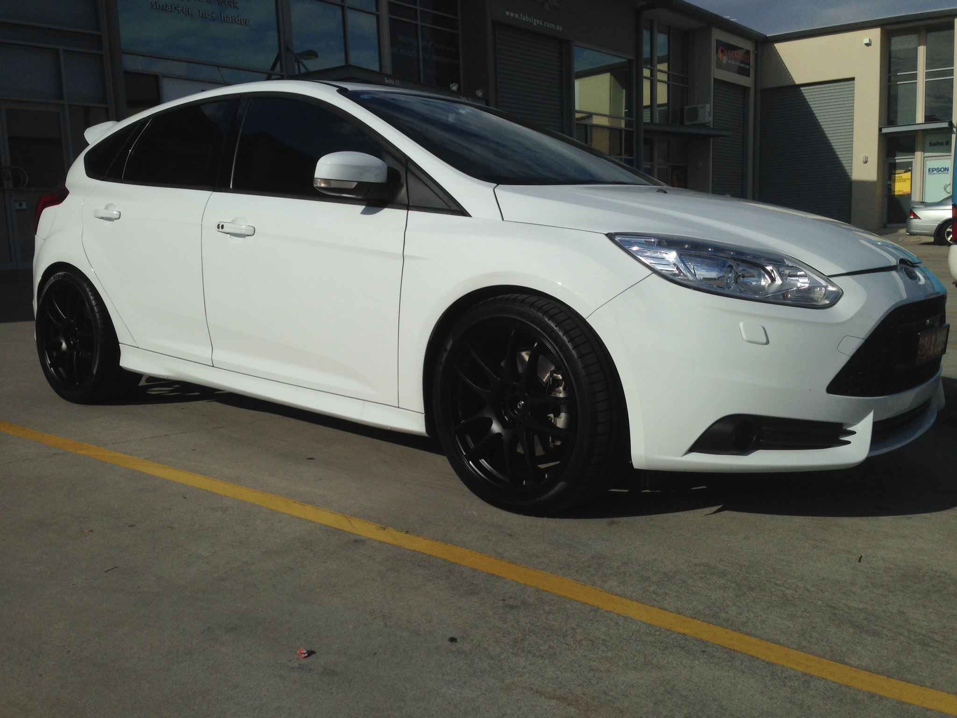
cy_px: 359
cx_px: 478
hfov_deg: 55.4
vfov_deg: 42.9
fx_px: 912
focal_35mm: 33
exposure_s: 1/6803
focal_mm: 4.12
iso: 50
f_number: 2.4
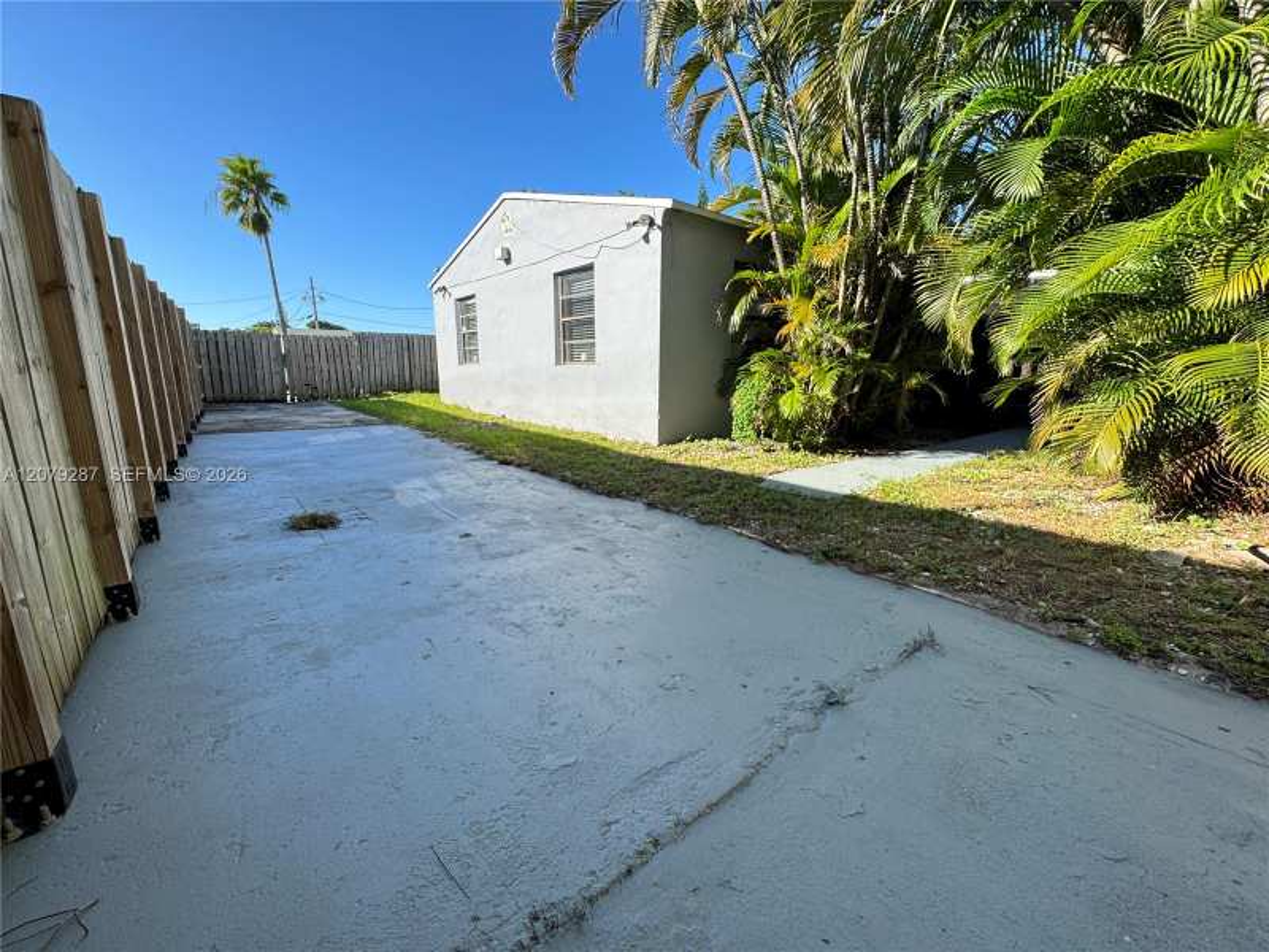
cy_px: 476
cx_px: 634
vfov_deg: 85.7
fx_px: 513
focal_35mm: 14
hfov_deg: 102.1
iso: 40
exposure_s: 1/421
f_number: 2.2
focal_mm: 2.22
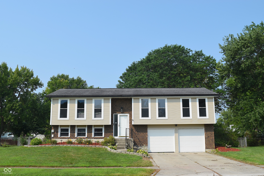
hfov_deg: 55.1
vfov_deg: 38.4
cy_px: 88
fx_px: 253
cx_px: 132
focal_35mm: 34
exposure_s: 1/400
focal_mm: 23
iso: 200
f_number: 10
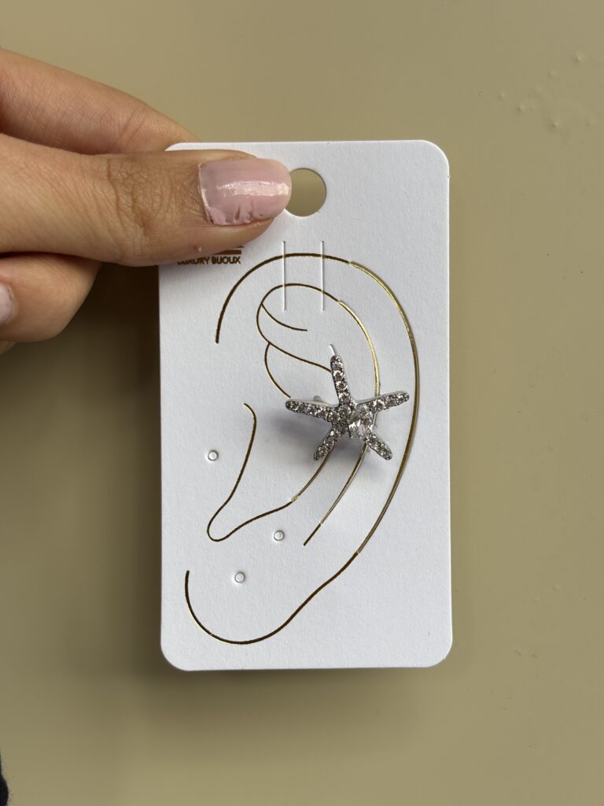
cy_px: 403
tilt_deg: -5.7
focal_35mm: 52
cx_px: 302
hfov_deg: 28.0
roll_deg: -0.9
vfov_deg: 36.8
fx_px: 1210
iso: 32
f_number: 1.6
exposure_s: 1/340
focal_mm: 5.96
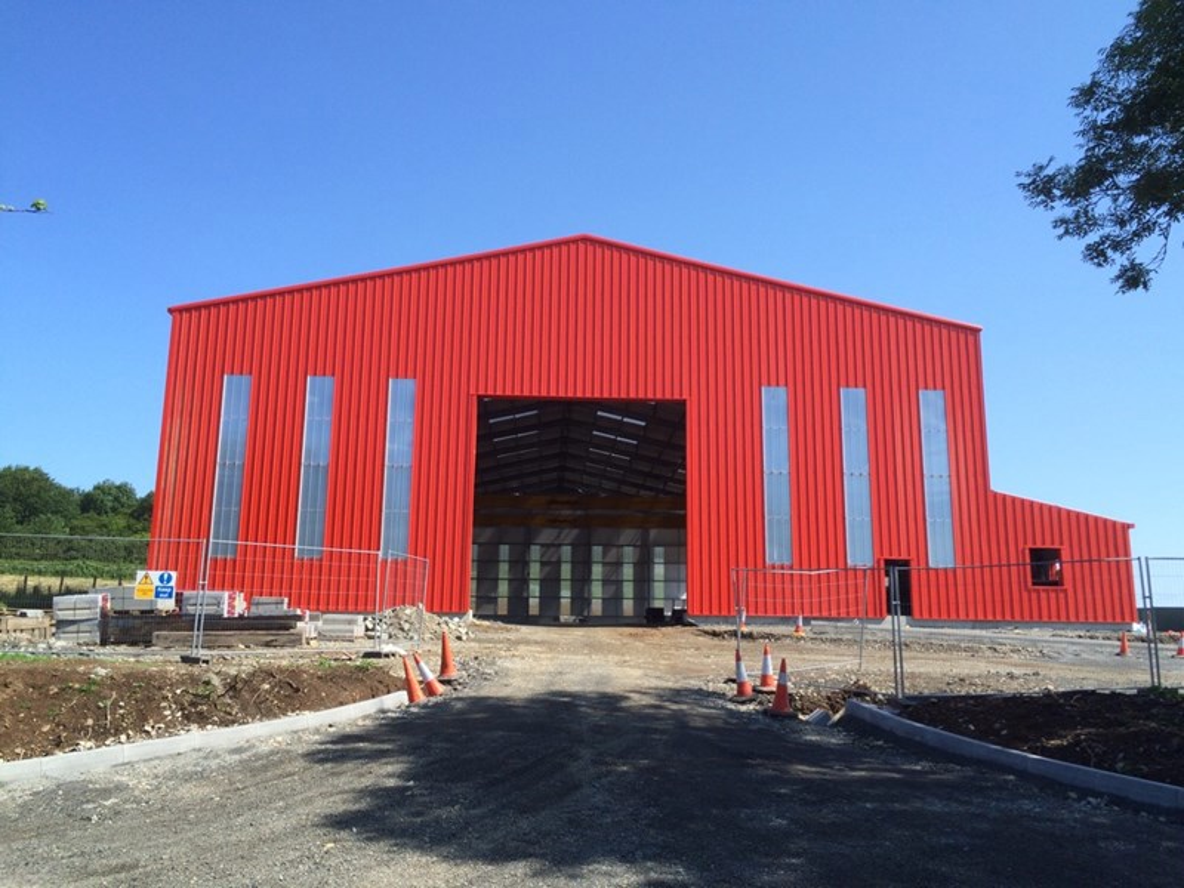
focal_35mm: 29
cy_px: 444
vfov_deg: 48.2
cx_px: 592
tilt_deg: +10.1
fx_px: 992
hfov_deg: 61.7
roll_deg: +0.1
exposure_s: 1/1282
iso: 32
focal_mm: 4.15
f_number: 2.2
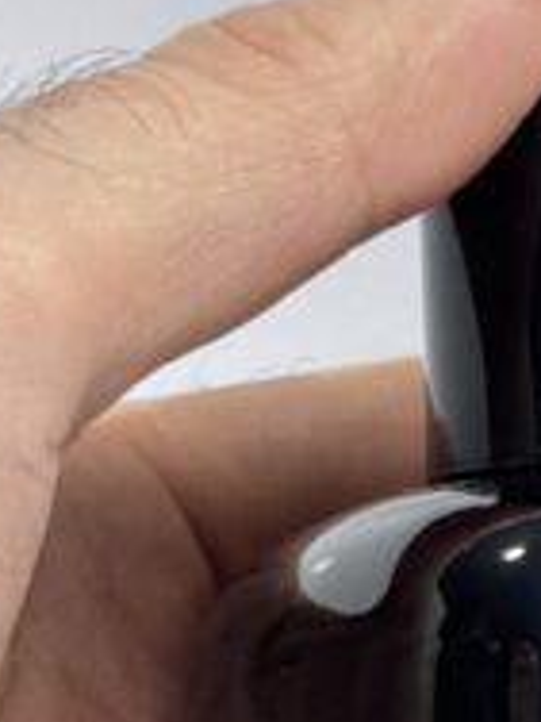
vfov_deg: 9.5
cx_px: 1032
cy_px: 906
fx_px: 4251
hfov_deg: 7.1
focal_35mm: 204
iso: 64
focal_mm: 6.76
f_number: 1.78
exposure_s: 1/179
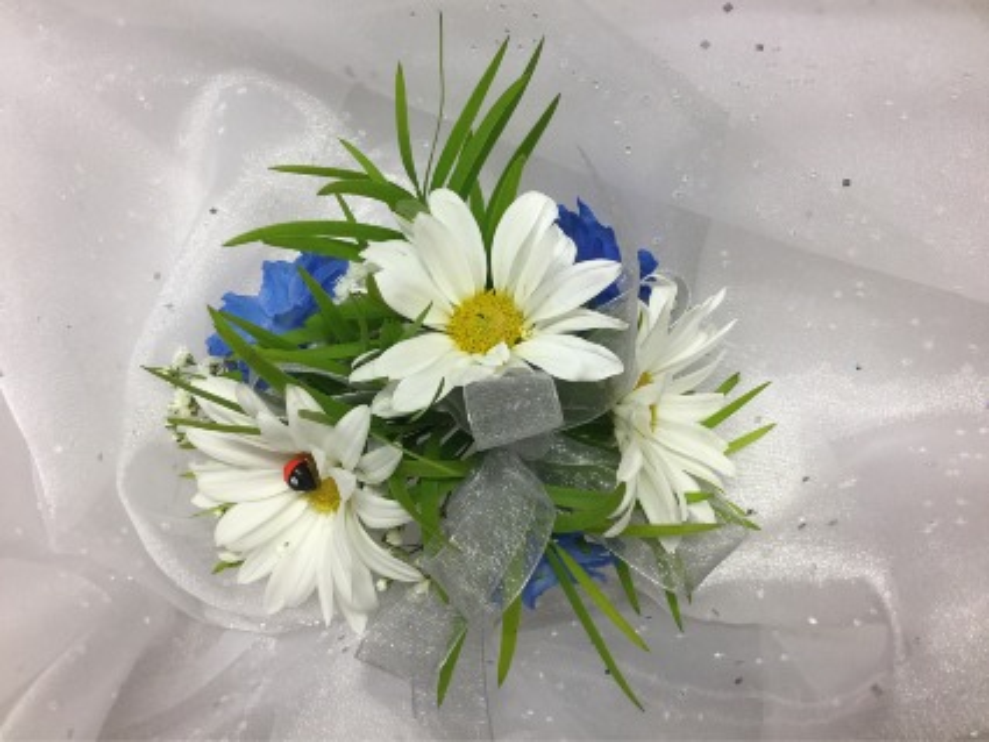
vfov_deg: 45.5
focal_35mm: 31
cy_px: 371
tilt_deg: -75.9
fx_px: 886
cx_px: 494
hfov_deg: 58.3
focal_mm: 3.3
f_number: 2.4
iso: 32
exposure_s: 1/30
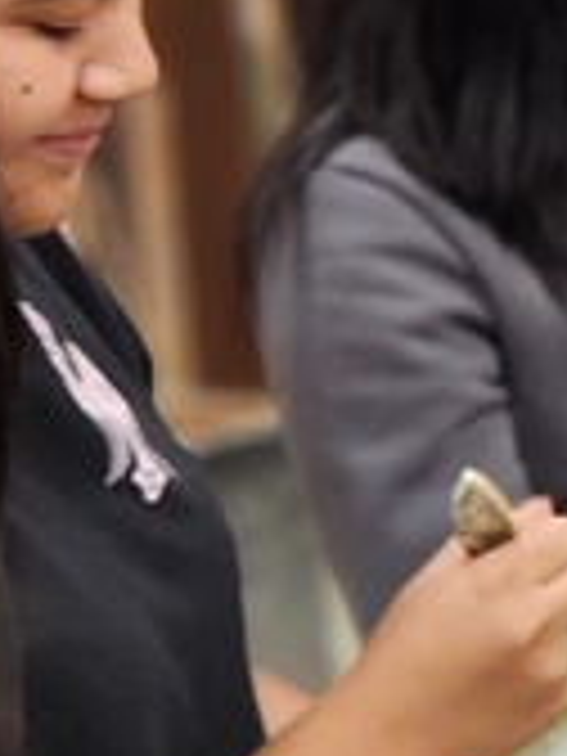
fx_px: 3058
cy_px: 171
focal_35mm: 140
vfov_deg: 14.0
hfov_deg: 9.8
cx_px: 1161
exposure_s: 1/60
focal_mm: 5.4
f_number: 1.8
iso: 250
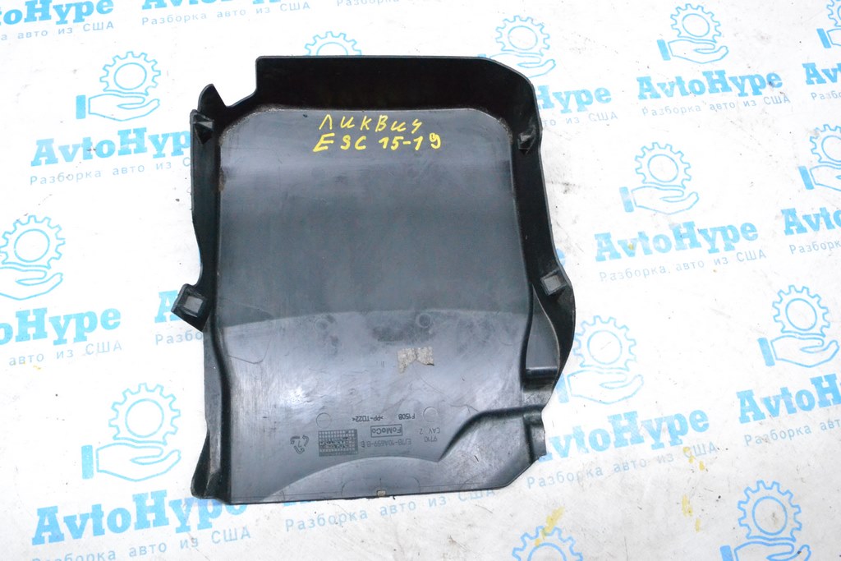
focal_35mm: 27
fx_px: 631
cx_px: 420
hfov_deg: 67.4
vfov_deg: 47.9
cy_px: 280
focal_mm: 18
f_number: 10
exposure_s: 1/125
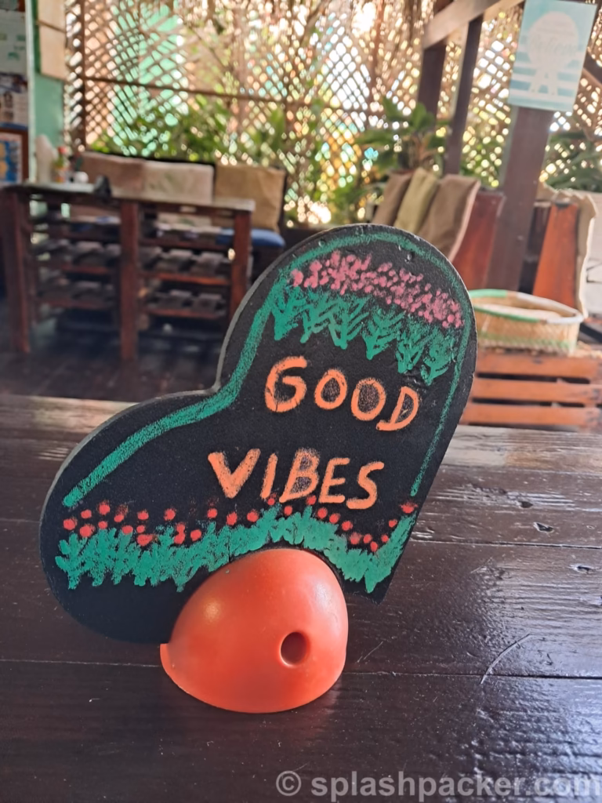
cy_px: 402
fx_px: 626
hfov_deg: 51.4
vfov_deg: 65.3
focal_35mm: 27
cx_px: 301
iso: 400
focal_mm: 4
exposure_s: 1/50
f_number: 1.8
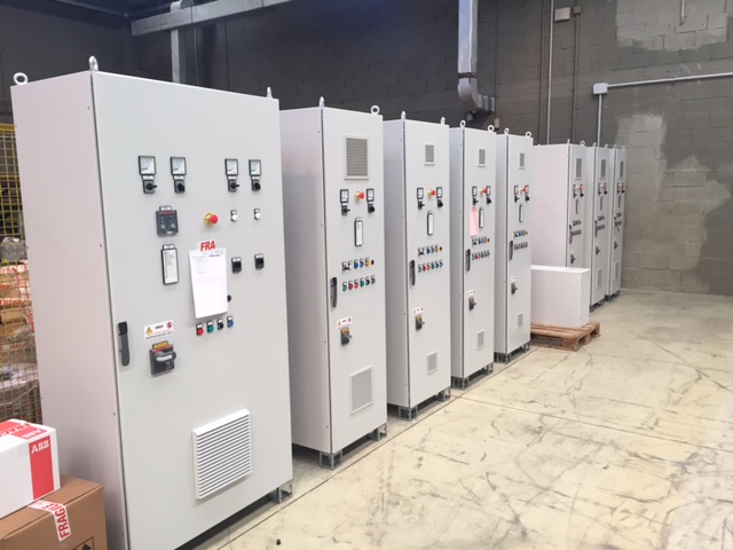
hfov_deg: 61.7
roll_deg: +0.9
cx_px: 366
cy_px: 275
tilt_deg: -9.1
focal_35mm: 29
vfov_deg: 48.2
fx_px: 614
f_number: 2.2
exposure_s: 1/33
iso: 40
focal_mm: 4.15
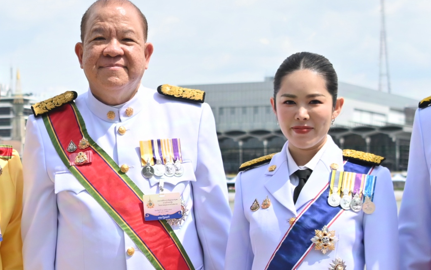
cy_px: 246
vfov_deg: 11.1
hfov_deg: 17.6
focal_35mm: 117
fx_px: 1374
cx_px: 52
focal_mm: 31
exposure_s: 1/1000
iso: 100
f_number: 4
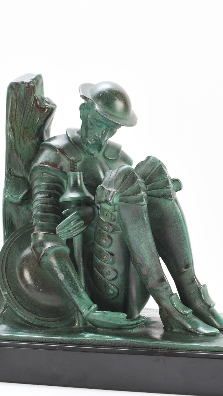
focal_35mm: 82
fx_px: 862
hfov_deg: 14.7
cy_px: 198
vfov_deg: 25.9
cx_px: 133
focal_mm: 35
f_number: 9
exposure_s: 1/100
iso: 100
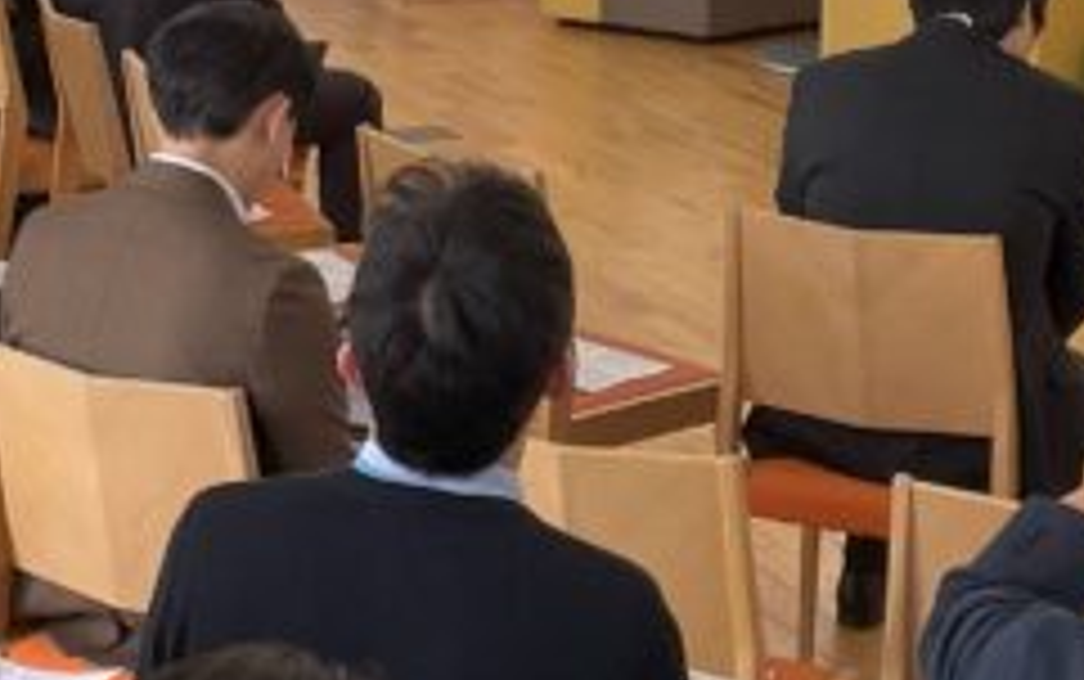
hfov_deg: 17.8
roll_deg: -0.9
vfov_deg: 10.9
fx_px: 3459
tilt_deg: -4.8
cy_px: -243
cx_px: 499
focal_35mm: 117
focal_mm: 4.2
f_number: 1.6
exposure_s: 1/121
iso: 50
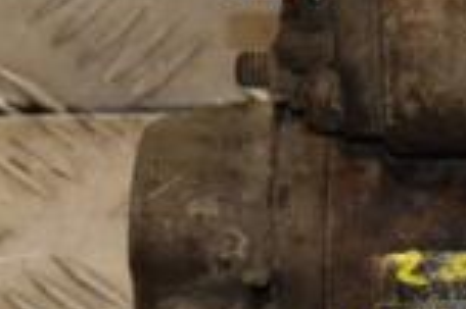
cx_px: 573
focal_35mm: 344
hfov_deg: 6.0
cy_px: 132
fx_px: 4448
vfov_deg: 4.0
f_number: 5.6
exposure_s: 1/200
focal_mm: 58
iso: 800
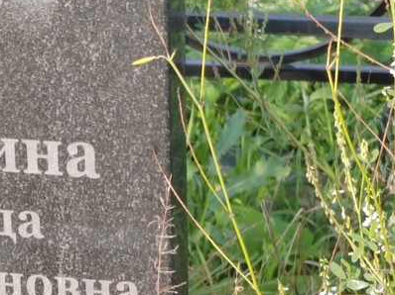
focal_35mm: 165
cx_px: 47
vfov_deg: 8.9
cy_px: 272
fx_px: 1882
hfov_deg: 11.9
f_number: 1.9
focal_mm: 5.52
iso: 100
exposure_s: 1/220
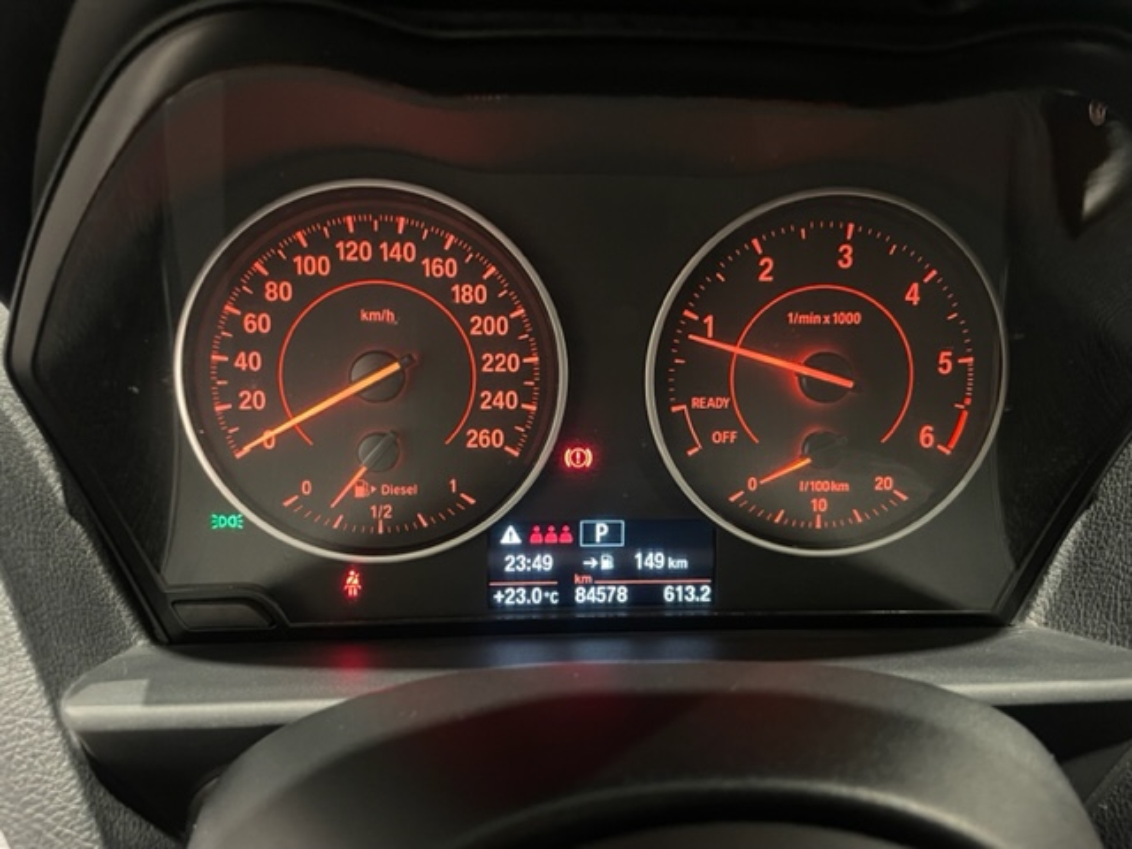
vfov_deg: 53.1
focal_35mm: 26
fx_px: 850
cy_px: 424
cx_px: 566
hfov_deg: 67.3
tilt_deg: -25.5
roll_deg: -2.3
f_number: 1.6
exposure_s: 1/30
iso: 1000
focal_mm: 4.2
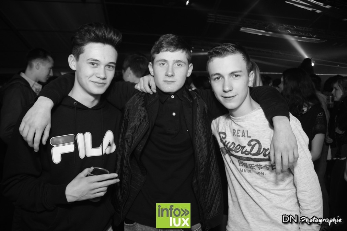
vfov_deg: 47.9
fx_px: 260
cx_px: 174
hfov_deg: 67.4
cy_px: 116
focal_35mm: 27
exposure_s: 1/60
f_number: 3.5
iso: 1600
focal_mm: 18
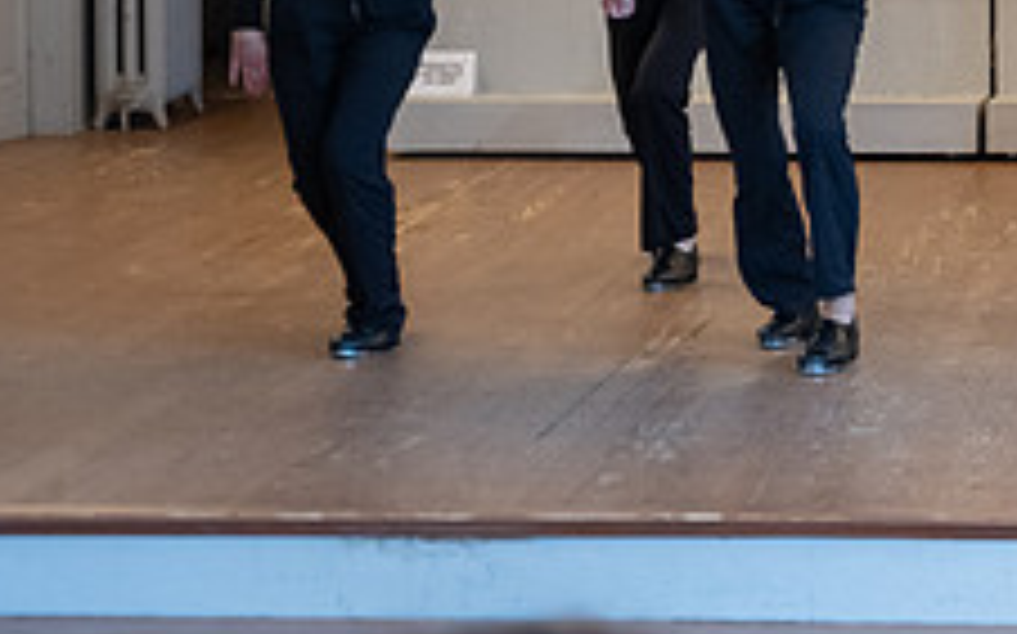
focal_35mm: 172
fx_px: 4765
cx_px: 1100
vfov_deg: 7.6
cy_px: -76
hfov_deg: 12.0
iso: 1600
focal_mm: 58
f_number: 2.8
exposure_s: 1/200
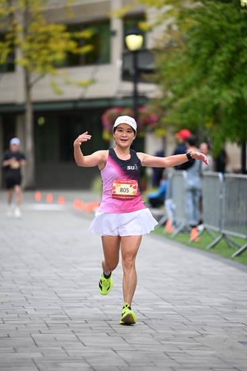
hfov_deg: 6.8
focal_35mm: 201
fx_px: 2067
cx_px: 124
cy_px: 186
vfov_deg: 10.2
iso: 640
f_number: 2.8
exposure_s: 1/2000
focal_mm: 200
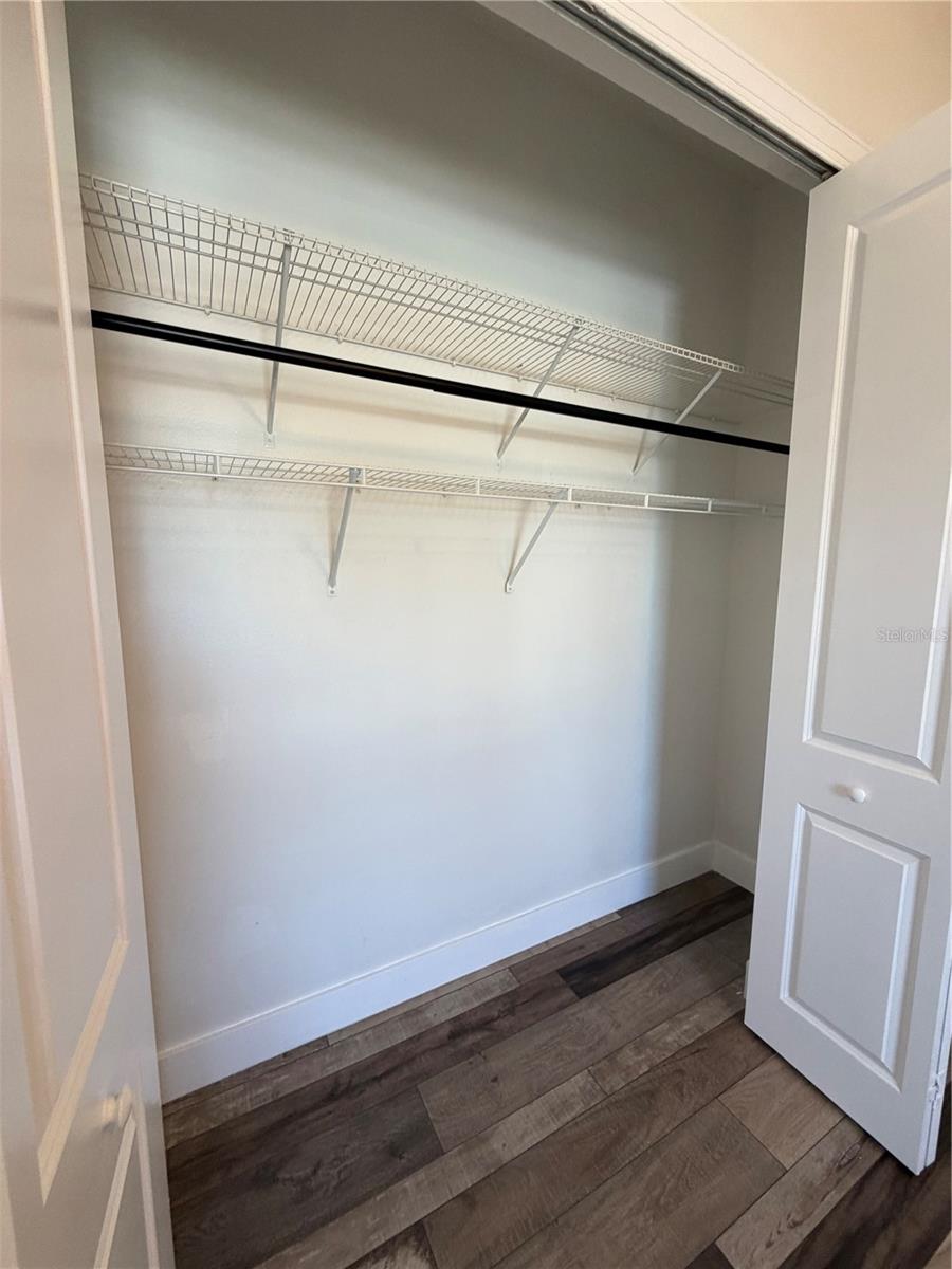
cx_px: 476
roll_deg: -1.0
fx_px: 513
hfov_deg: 85.7
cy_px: 634
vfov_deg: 102.1
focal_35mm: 14
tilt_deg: -6.8
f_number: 2.2
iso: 200
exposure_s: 1/60
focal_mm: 2.22
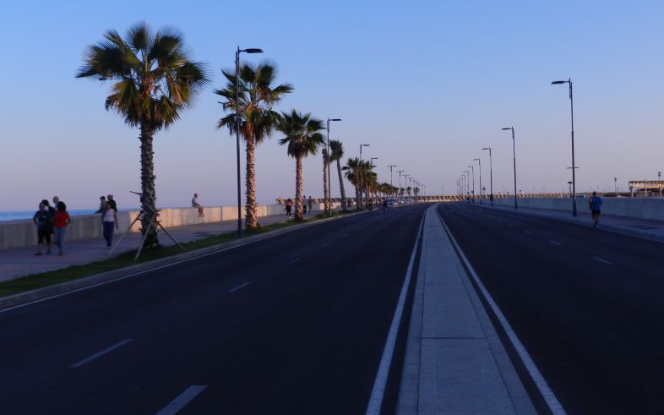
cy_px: 200
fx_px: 742
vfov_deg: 31.2
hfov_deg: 48.2
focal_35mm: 41
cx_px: 331
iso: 160
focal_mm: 6.7
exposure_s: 1/500
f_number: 4
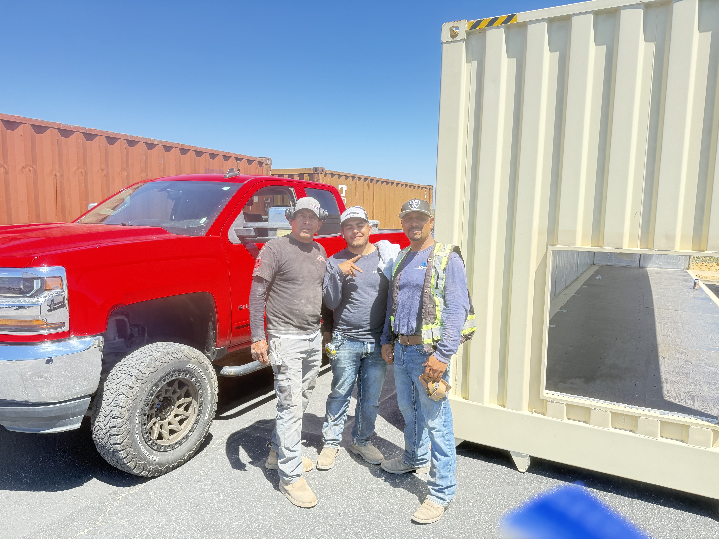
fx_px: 498
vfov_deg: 56.8
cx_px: 360
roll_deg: -0.9
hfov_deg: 71.6
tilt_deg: -6.3
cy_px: 270
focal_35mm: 24
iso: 100
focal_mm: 6.76
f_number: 1.78
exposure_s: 1/1174
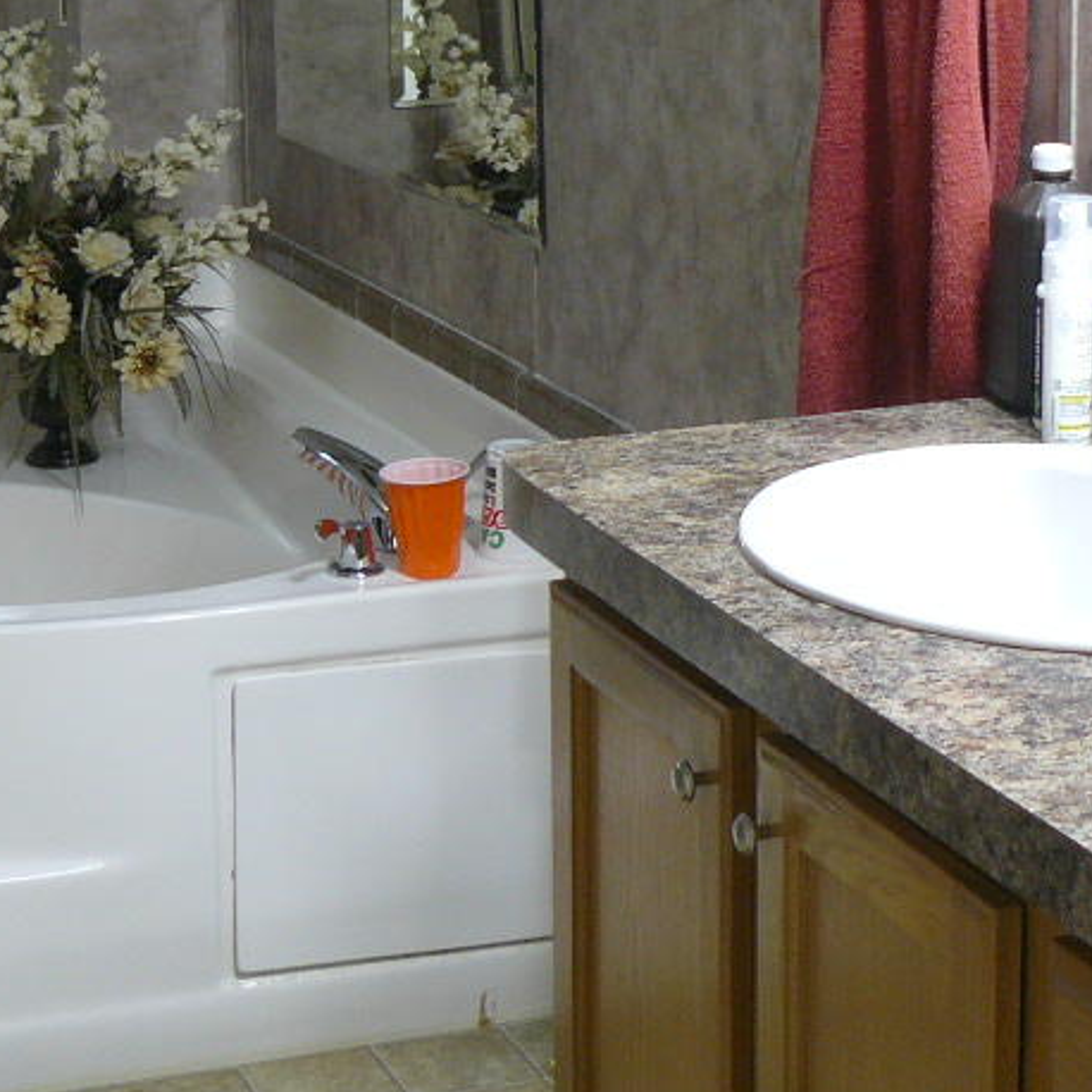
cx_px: 429
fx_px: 3176
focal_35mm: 89
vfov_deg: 19.4
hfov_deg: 19.5
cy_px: 260
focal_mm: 6
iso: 100
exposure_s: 1/8
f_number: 2.8
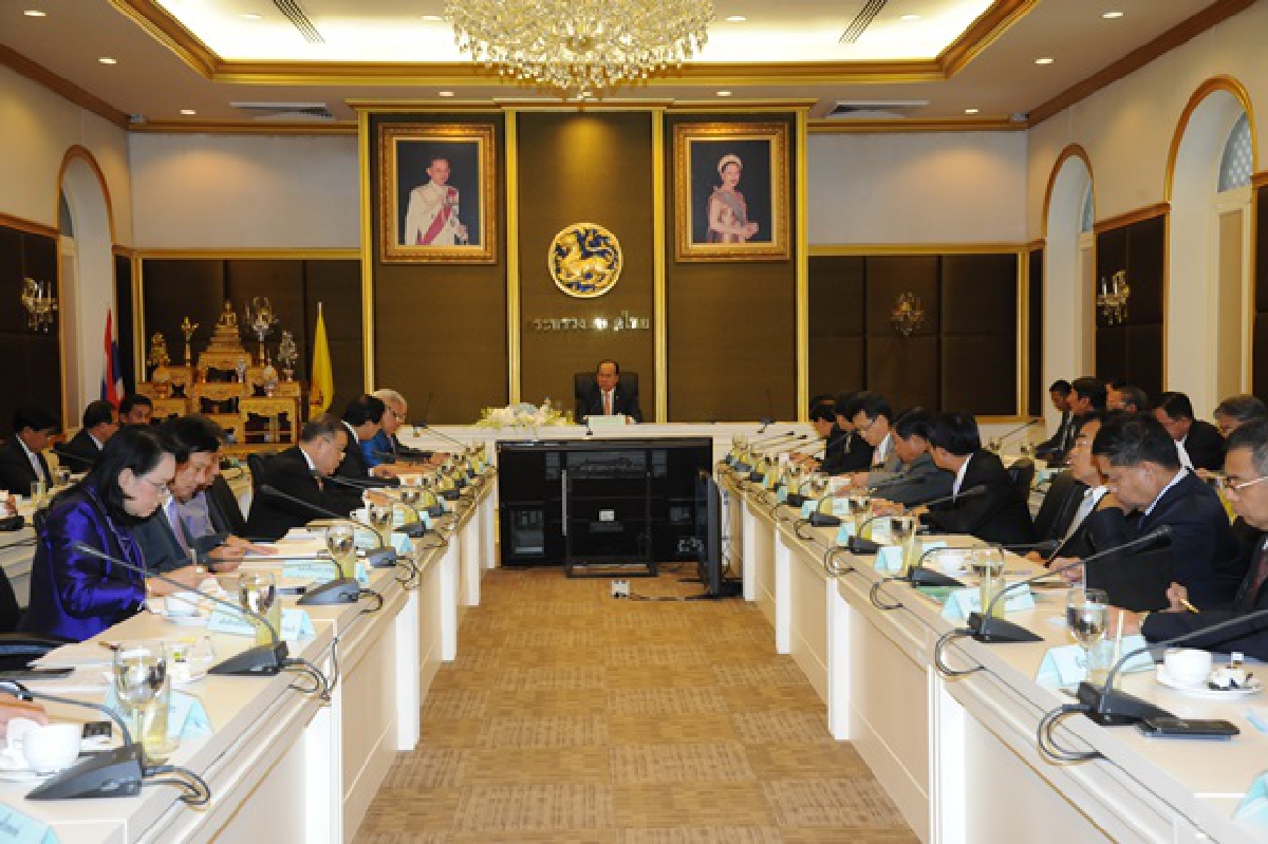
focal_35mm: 44
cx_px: 634
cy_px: 422
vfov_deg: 30.5
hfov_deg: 44.5
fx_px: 1549
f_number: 7.1
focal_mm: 44
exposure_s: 1/100
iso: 2000
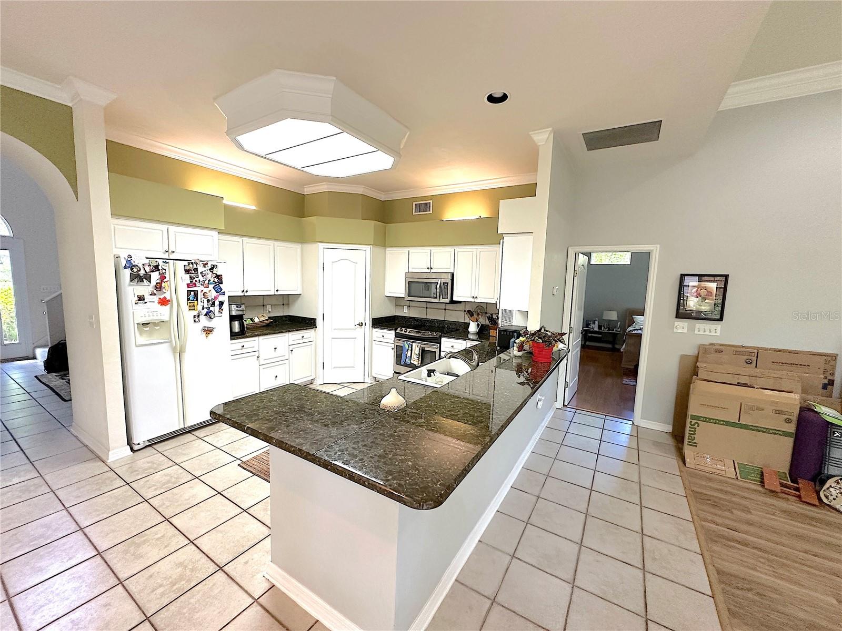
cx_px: 421
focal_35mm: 14
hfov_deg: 102.1
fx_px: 341
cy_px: 316
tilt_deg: -6.4
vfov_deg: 85.7
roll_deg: -1.9
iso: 250
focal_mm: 2.22
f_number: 2.2
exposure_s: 1/120
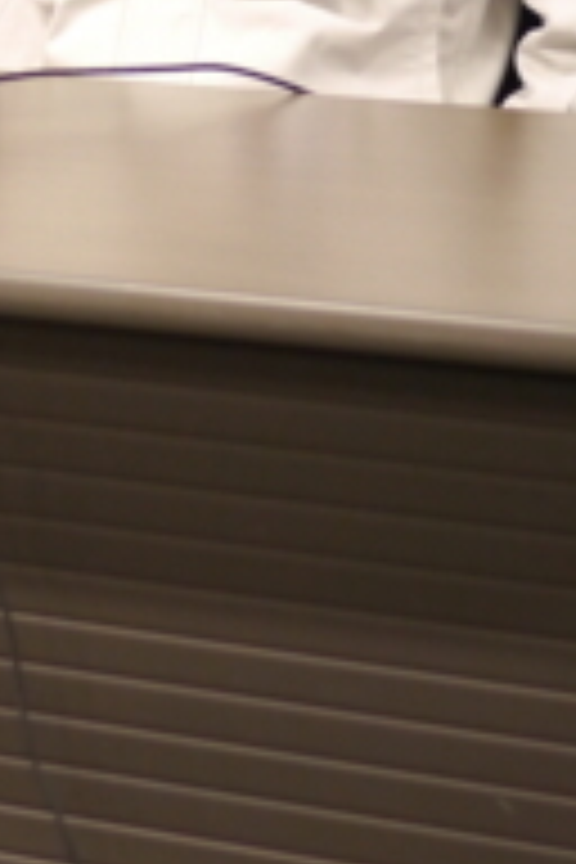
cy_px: -252
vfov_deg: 12.7
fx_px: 3744
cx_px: -261
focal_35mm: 156
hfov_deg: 8.6
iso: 640
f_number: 1.7
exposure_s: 1/125
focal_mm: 20
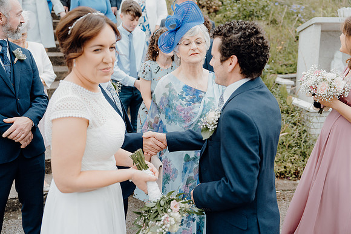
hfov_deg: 50.7
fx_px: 371
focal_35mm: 38
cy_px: 117
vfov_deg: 35.1
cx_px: 176
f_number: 2.8
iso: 125
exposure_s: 1/400
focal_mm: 38
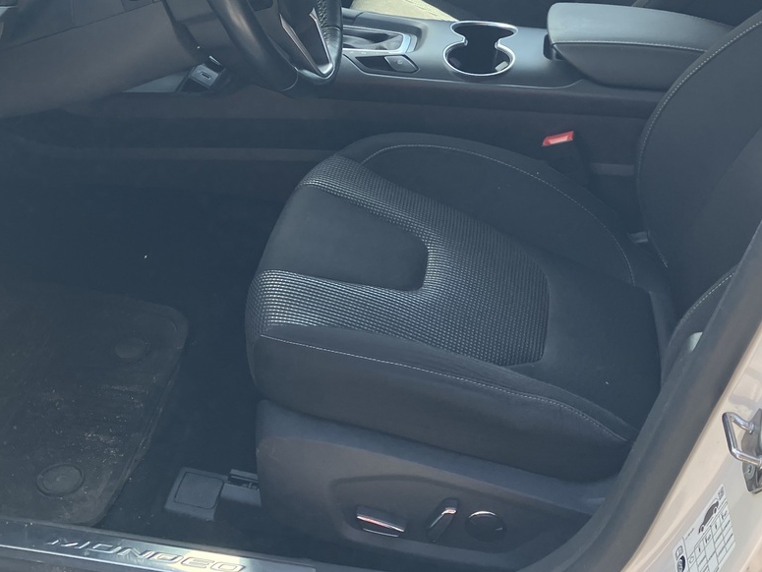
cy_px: 90
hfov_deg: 36.8
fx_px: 1145
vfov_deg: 27.3
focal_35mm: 52
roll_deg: -3.0
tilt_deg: -23.0
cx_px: 364
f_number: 1.8
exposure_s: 1/146
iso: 32
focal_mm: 3.99
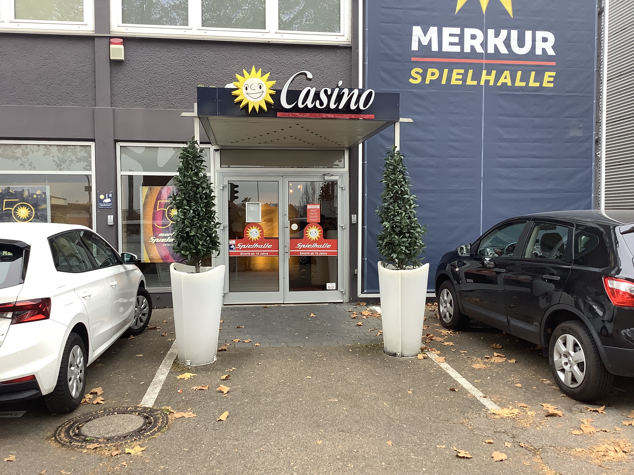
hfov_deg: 58.4
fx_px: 568
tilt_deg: -2.2
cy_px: 238
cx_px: 317
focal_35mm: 31
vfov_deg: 45.4
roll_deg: +0.1
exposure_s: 1/60
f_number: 2.4
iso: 64
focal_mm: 3.3
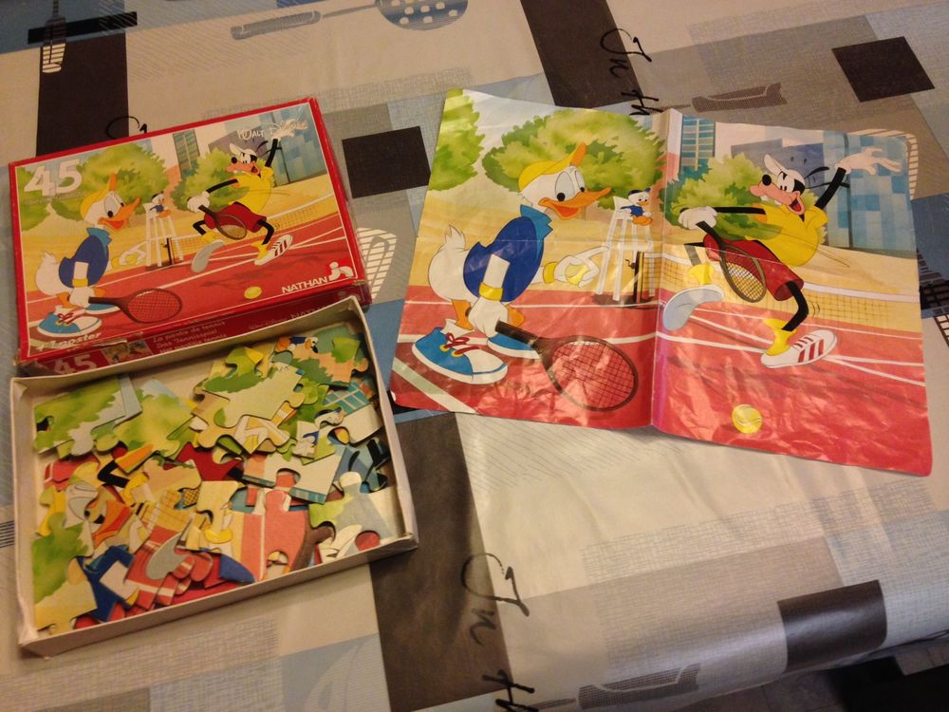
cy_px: 356
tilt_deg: -63.4
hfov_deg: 55.4
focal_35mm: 33
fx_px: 905
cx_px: 474
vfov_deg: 42.9
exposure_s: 1/20
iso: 160
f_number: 2.4
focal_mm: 4.12
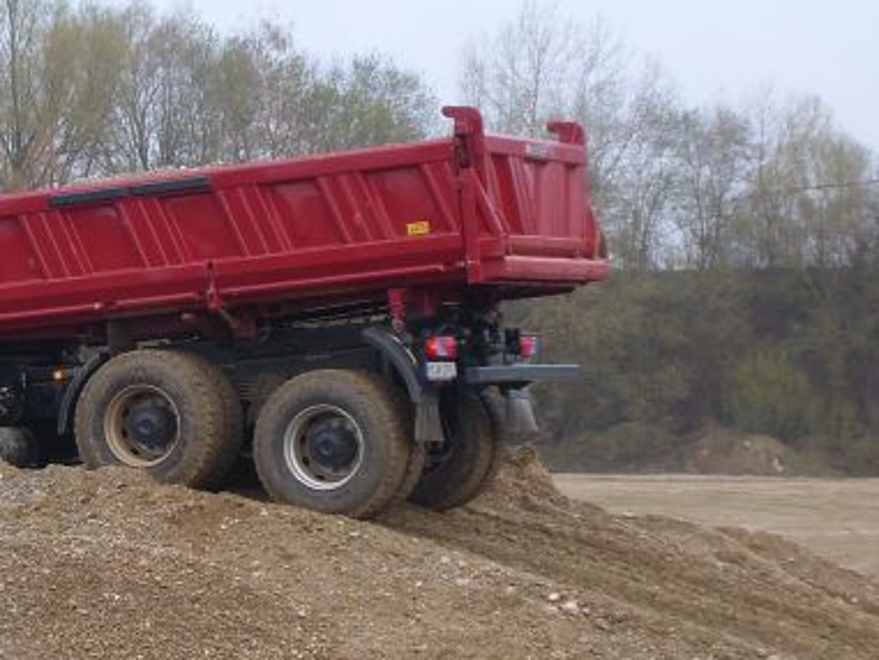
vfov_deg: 10.0
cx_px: 74
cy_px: 318
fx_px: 3785
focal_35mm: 149
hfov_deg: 13.1
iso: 50
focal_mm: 11.89
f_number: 4
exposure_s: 1/384
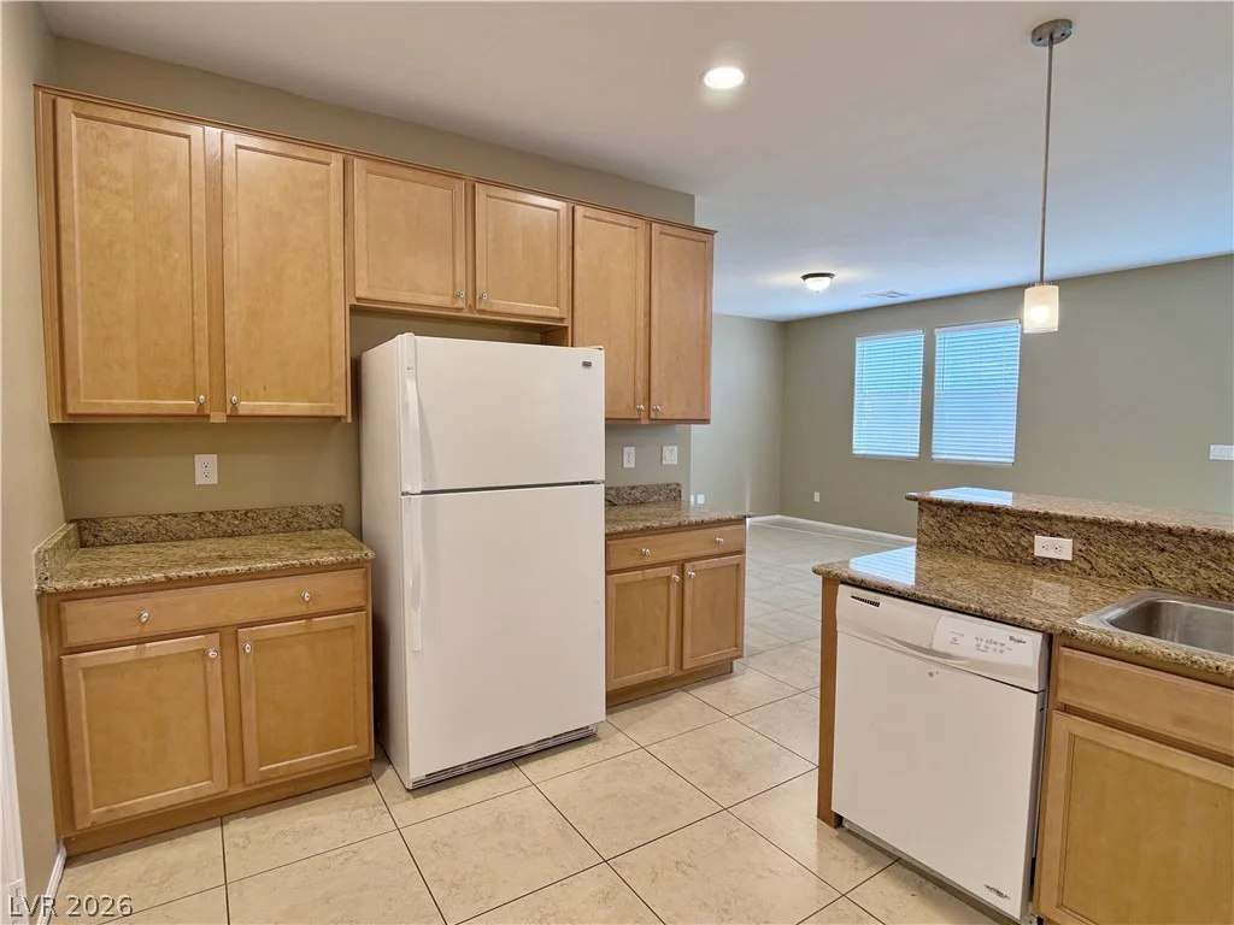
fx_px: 856
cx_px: 617
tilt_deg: -4.5
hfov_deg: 71.6
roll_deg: +0.5
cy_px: 462
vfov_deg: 56.8
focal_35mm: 24
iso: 250
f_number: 1.78
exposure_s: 1/120
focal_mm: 6.76
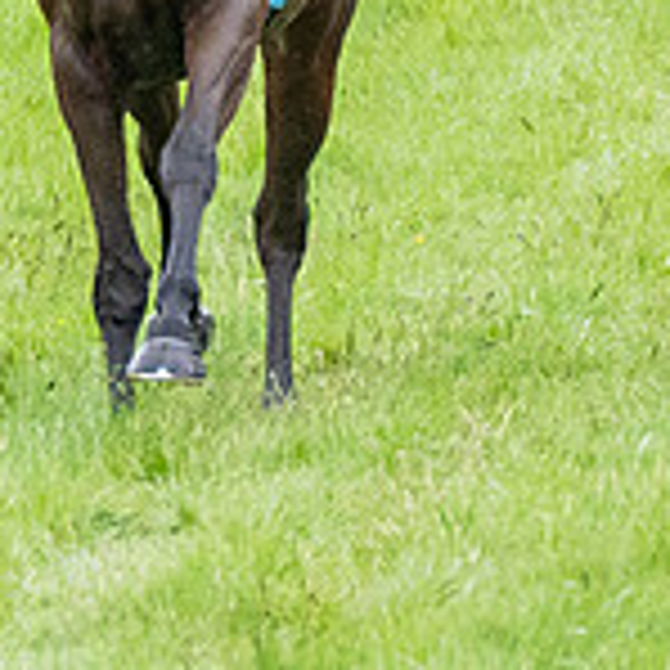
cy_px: -303
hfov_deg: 2.0
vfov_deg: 2.0
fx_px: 18985
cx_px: -147
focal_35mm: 867
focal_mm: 98
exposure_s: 1/1000
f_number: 4
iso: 1000
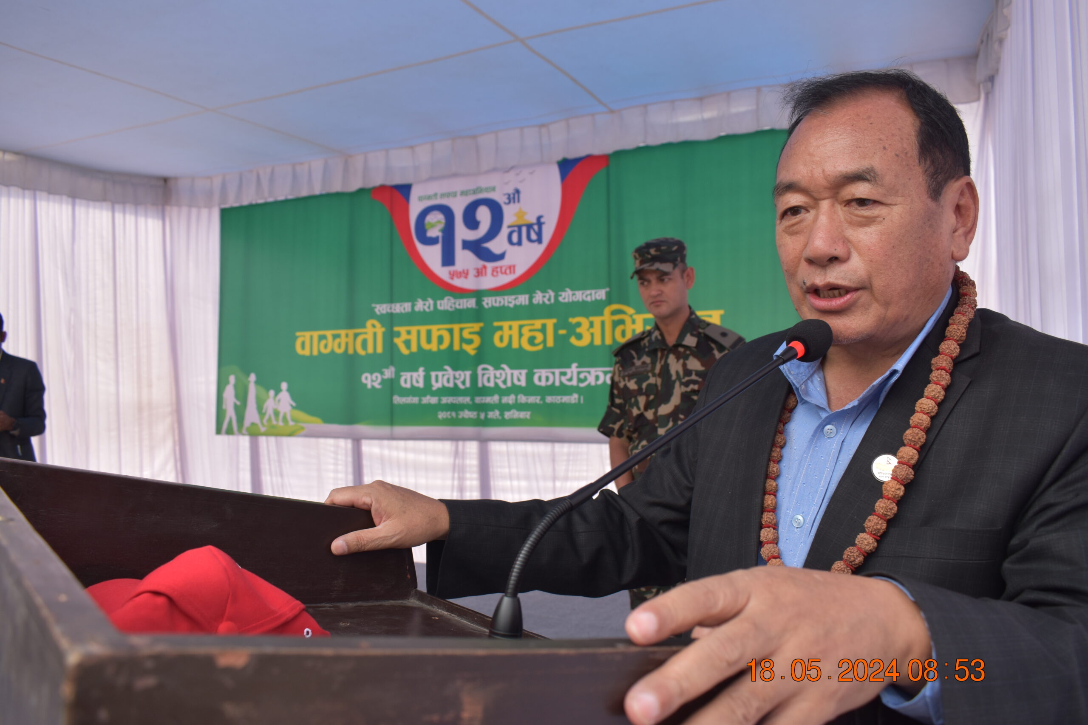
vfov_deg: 47.9
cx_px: 544
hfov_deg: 67.4
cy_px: 362
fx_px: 816
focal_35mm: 27
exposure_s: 1/160
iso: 200
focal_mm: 18
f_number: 6.3
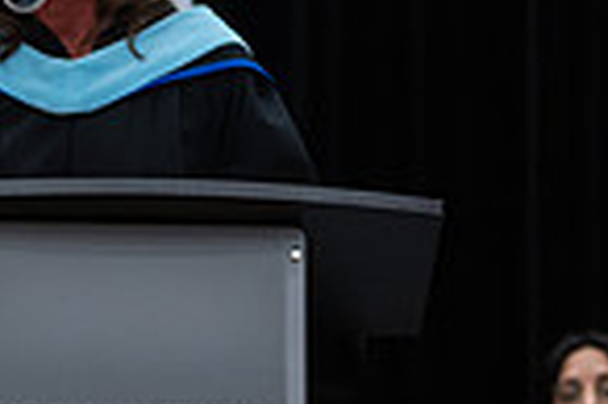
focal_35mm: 451
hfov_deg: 4.5
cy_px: 326
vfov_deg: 3.0
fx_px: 7608
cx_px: 966
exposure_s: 1/200
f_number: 2.8
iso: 1000
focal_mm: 85
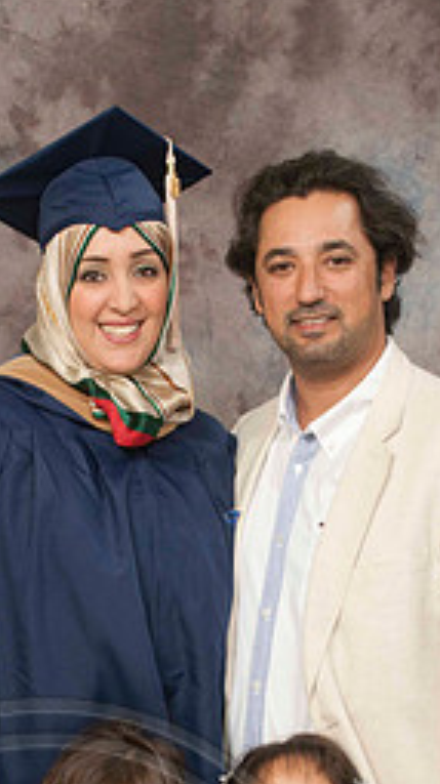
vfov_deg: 19.1
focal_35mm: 111
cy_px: 600
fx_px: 2308
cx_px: 177
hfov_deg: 10.9
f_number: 5.6
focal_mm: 40
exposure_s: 1/100
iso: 250
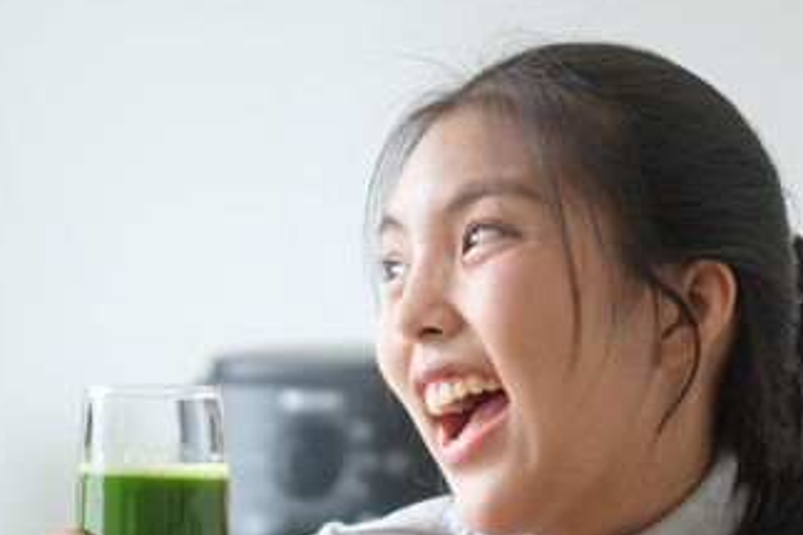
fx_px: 5796
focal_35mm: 260
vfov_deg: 5.3
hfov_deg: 7.9
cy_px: 536
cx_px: 214
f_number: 1.4
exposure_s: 1/500
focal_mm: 56
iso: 200
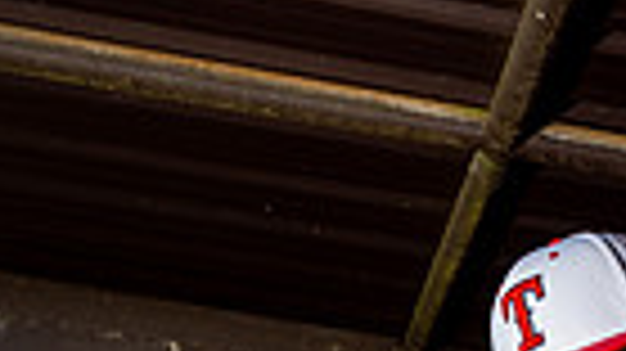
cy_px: 886
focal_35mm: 119
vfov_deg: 9.0
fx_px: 1974
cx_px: 617
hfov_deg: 17.6
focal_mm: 35
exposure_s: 1/250
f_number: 5.6
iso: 200
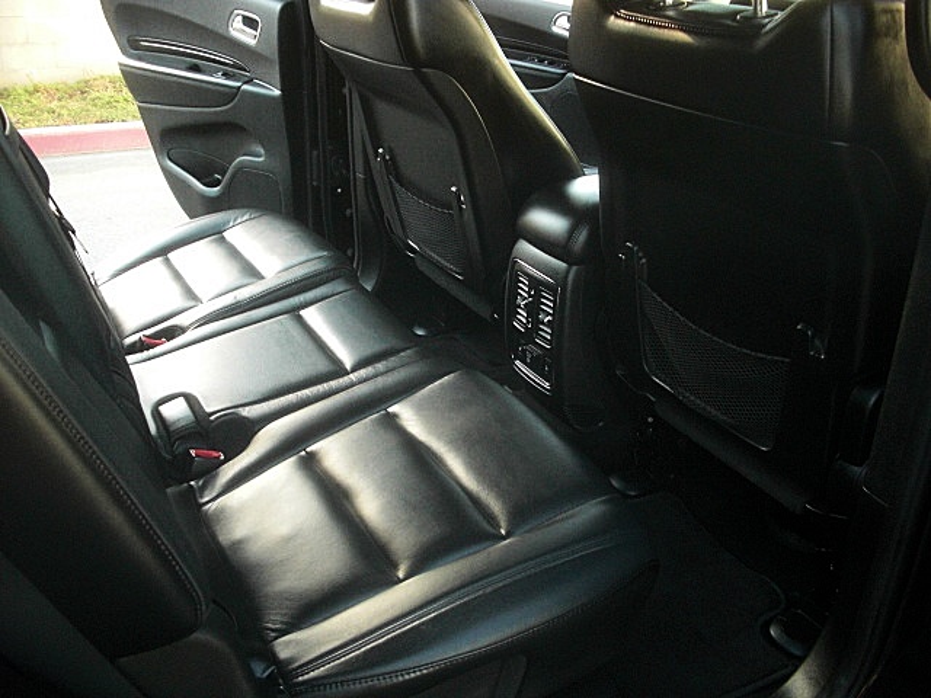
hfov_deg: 51.4
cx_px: 466
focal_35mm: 36
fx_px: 968
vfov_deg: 39.7
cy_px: 349
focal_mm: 6.3
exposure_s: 1/100
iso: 400
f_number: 2.8
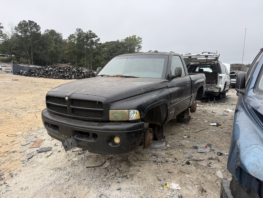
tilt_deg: -2.9
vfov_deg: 56.8
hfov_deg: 71.6
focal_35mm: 24
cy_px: 99
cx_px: 132
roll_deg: +1.0
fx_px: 182
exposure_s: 1/735
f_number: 1.78
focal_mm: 6.76
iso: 80
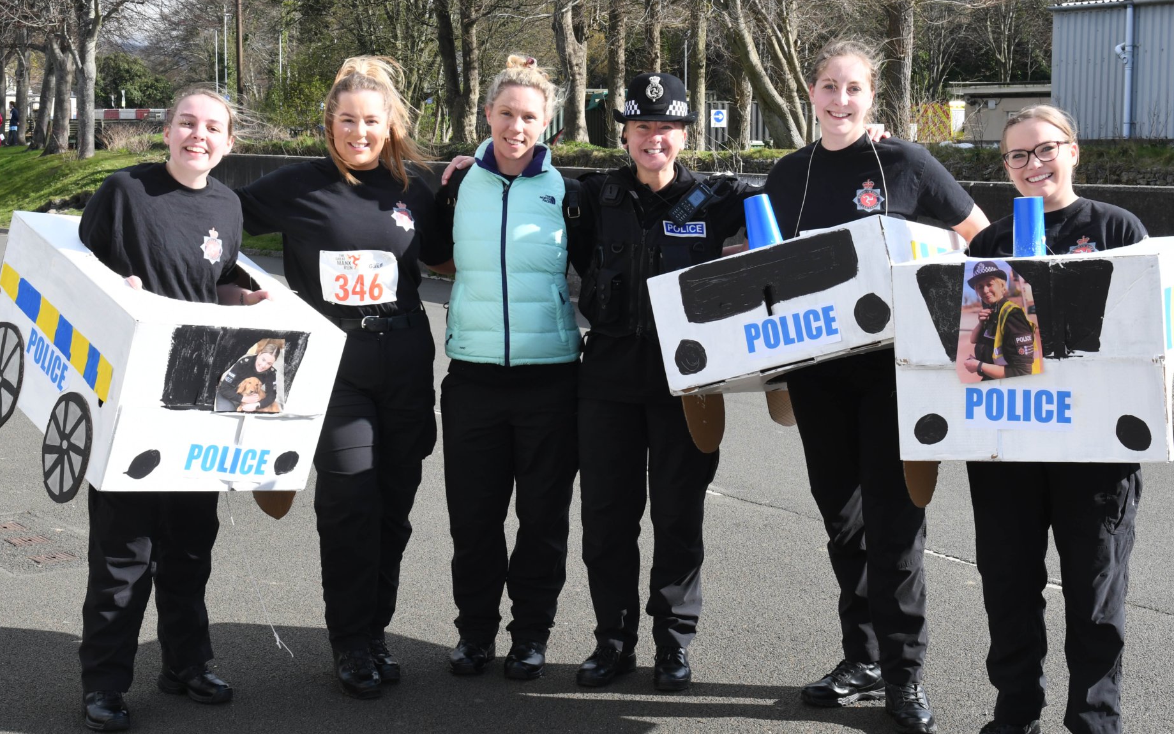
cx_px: 566
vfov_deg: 21.8
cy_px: 342
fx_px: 1906
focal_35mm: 60
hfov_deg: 34.2
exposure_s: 1/400
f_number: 10
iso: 400
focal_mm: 35
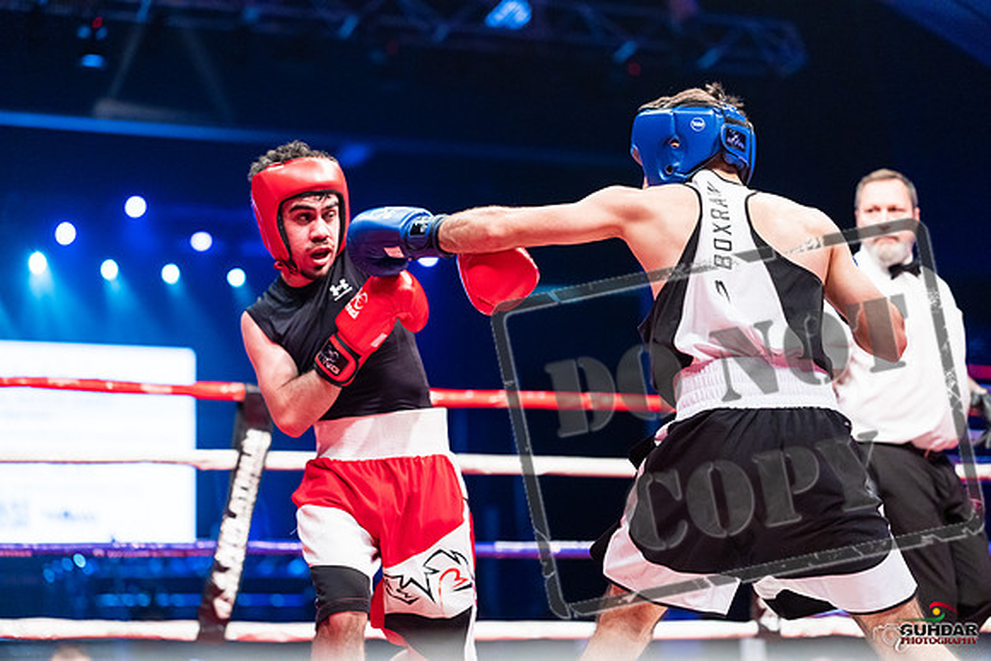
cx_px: 496
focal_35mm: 66
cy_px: 330
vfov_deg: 20.6
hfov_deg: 30.5
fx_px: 1817
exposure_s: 1/1250
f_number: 2
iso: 3200
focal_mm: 66
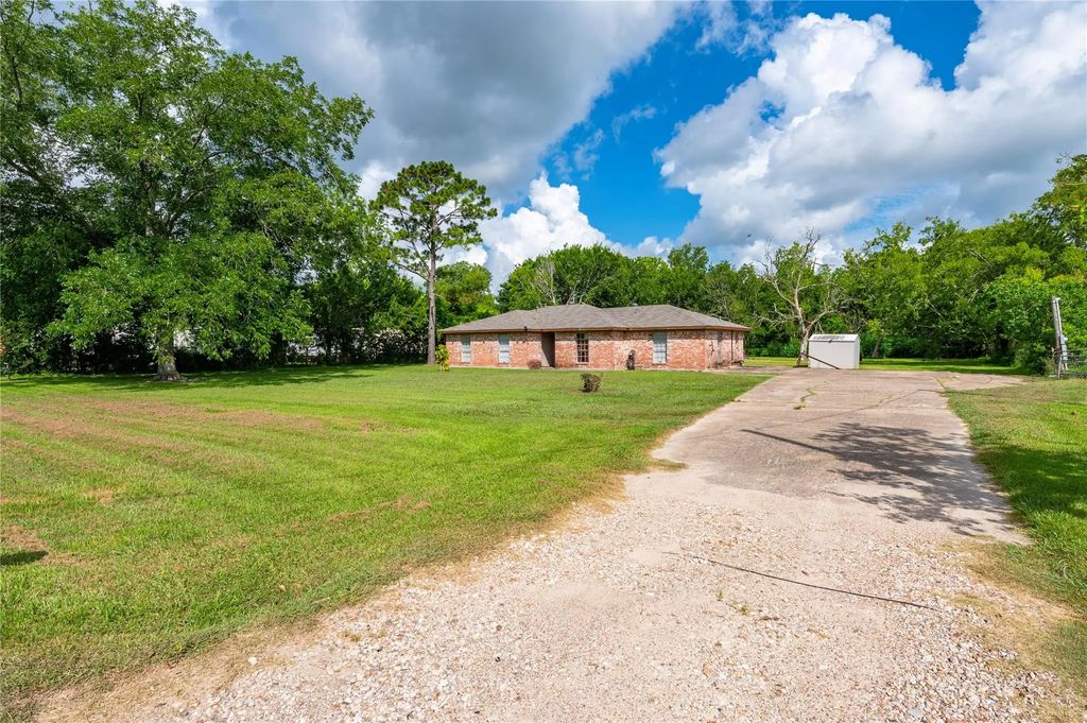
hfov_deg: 90.0
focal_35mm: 18
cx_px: 544
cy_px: 362
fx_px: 543
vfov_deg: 67.3
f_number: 13
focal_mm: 18
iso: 125
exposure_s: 1/160
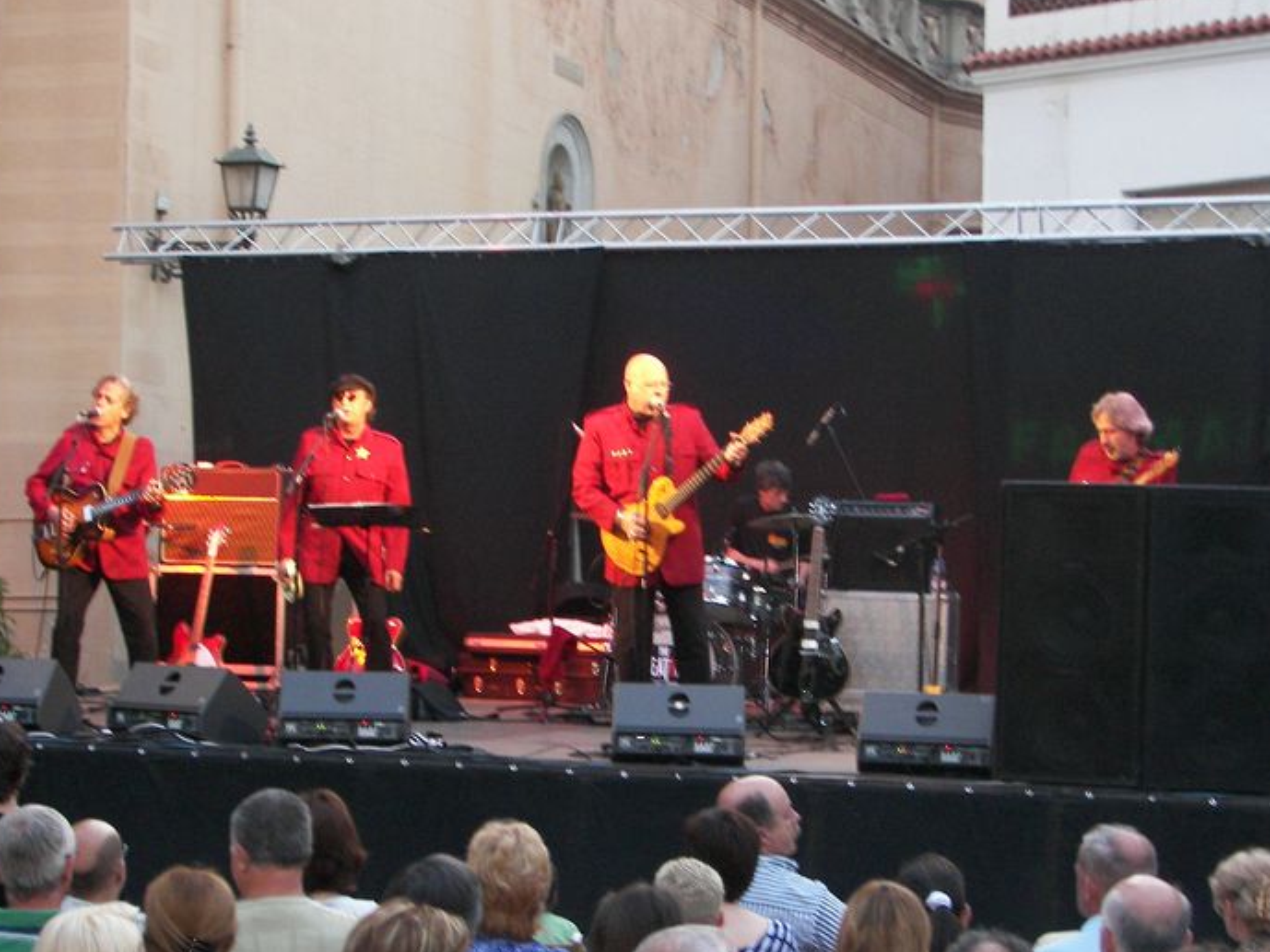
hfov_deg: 20.9
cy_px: 512
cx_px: 621
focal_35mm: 94
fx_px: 3449
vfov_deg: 15.7
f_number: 2.8
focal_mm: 13.4
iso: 160
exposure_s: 1/40
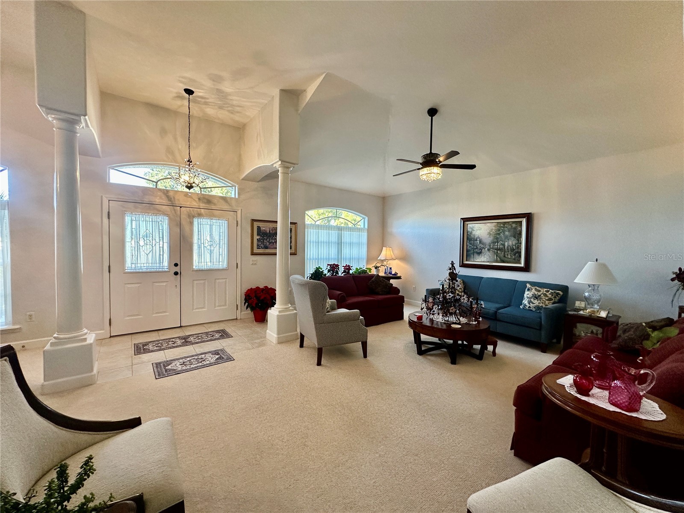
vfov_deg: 85.7
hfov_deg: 102.1
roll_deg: -1.6
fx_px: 277
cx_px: 342
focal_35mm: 14
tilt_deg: -1.7
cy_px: 256
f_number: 2.2
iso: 200
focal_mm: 2.22
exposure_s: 1/120
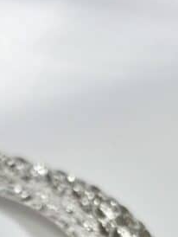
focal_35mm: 194
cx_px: 26
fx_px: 1328
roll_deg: +4.8
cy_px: 363
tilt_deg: -32.9
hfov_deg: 7.7
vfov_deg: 9.9
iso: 32
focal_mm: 5.96
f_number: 1.6
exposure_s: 1/180
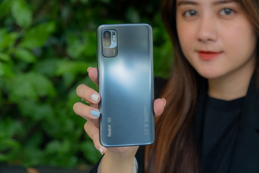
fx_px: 799
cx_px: 130
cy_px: 86
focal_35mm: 111
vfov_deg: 12.3
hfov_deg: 18.4
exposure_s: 1/125
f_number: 4
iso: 400
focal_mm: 74
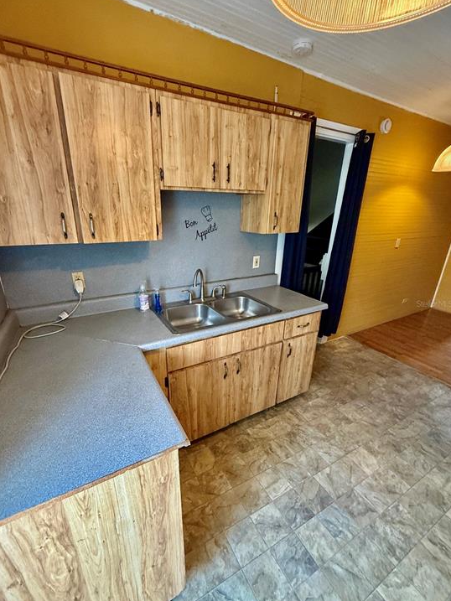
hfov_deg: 81.7
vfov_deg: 98.2
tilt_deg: -17.8
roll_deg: -0.8
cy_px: 303
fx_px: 260
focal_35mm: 15
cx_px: 213
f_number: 2.2
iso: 500
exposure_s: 1/60
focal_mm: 2.22
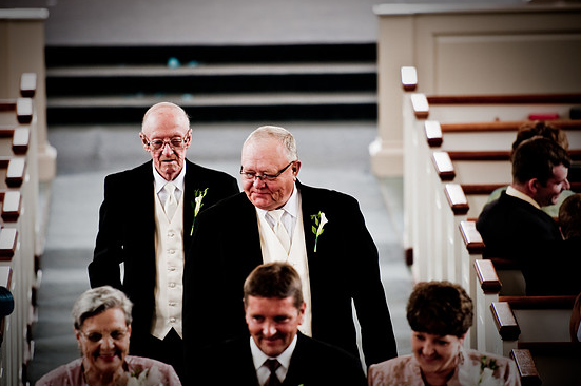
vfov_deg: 4.3
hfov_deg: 6.5
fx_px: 5094
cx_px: 278
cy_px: 190
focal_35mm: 316
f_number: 2.8
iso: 200
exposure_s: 1/60
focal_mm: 200
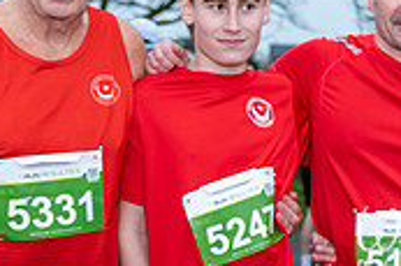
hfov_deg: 16.1
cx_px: 508
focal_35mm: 121
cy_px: 195
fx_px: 1347
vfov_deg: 11.3
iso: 100
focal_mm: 36
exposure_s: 1/200
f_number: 4
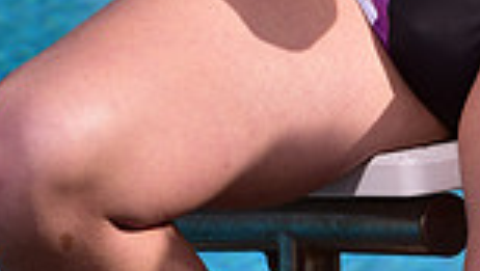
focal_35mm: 632
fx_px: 8052
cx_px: 463
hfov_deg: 3.4
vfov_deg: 1.9
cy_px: -526
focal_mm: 160
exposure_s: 1/250
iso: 80
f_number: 9
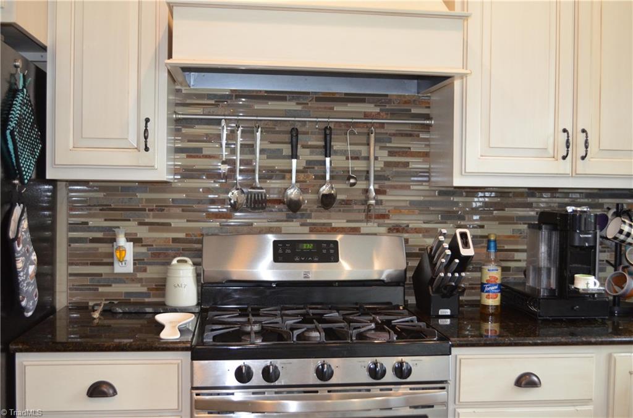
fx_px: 684
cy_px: 209
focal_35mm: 39
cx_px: 316
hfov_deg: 49.7
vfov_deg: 34.0
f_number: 4.2
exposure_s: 1/60
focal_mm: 26
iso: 1600
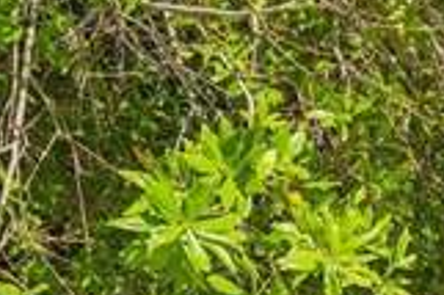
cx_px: 935
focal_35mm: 144
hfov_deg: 12.3
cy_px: 584
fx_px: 1774
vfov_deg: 9.0
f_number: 8
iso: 400
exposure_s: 1/1000
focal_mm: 29
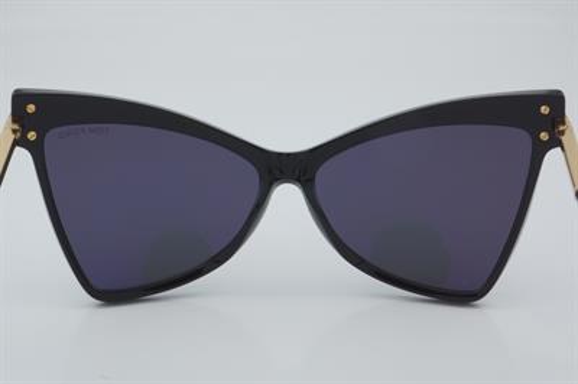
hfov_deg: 33.4
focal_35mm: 60
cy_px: 192
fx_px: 963
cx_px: 289
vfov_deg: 22.6
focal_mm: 40
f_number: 32
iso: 100
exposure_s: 1/4
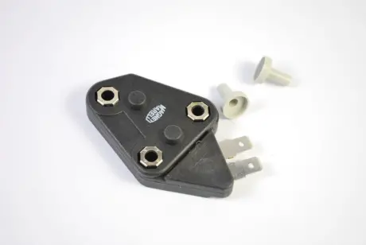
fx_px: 840
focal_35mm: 82
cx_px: 183
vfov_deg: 16.6
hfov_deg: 24.6
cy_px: 122
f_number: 5.6
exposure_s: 1/30
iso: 140
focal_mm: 55
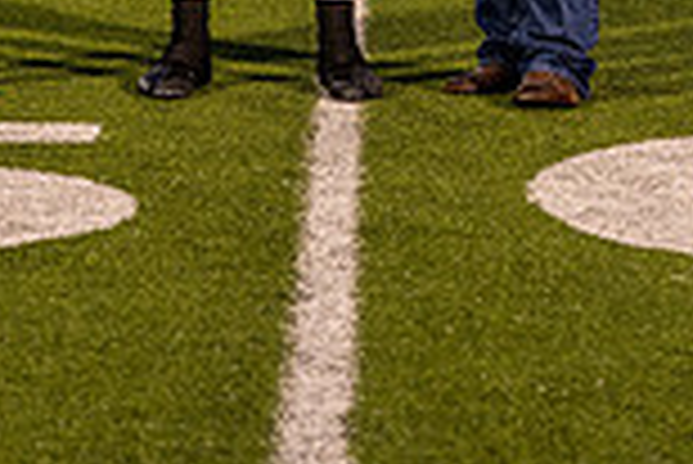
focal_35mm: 313
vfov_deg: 4.3
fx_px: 6031
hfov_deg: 6.6
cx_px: 230
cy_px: -518
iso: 800
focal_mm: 107
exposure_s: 1/125
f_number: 4.5
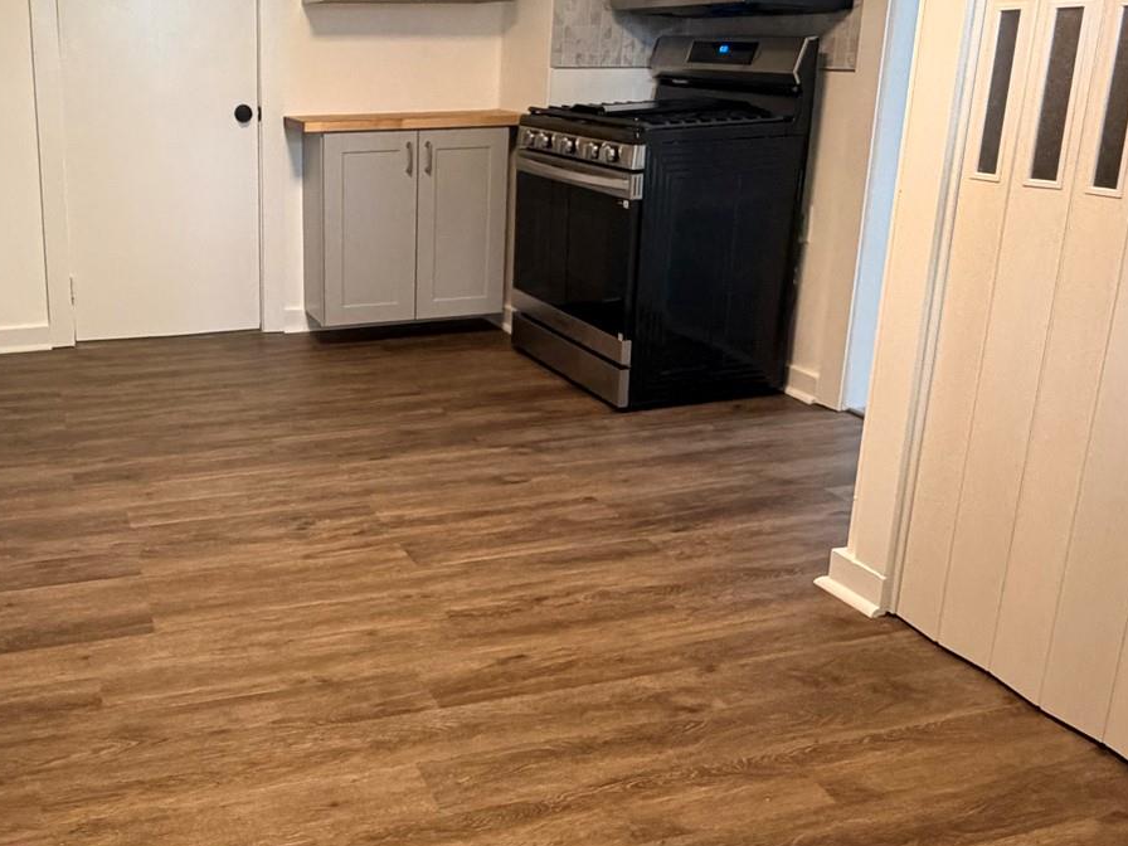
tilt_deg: -14.1
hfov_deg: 54.3
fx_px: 1043
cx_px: 290
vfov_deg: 43.7
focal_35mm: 32
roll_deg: +0.7
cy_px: 300
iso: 400
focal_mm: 2.22
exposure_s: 1/60
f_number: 2.2
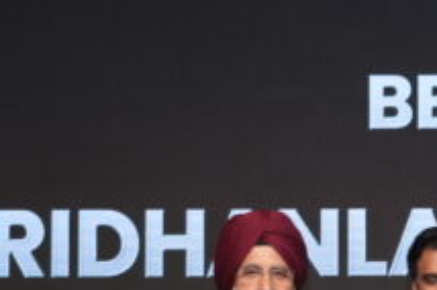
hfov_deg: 11.0
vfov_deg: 7.5
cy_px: 405
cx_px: 651
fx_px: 2194
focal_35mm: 181
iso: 500
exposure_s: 1/125
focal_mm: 45
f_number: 4
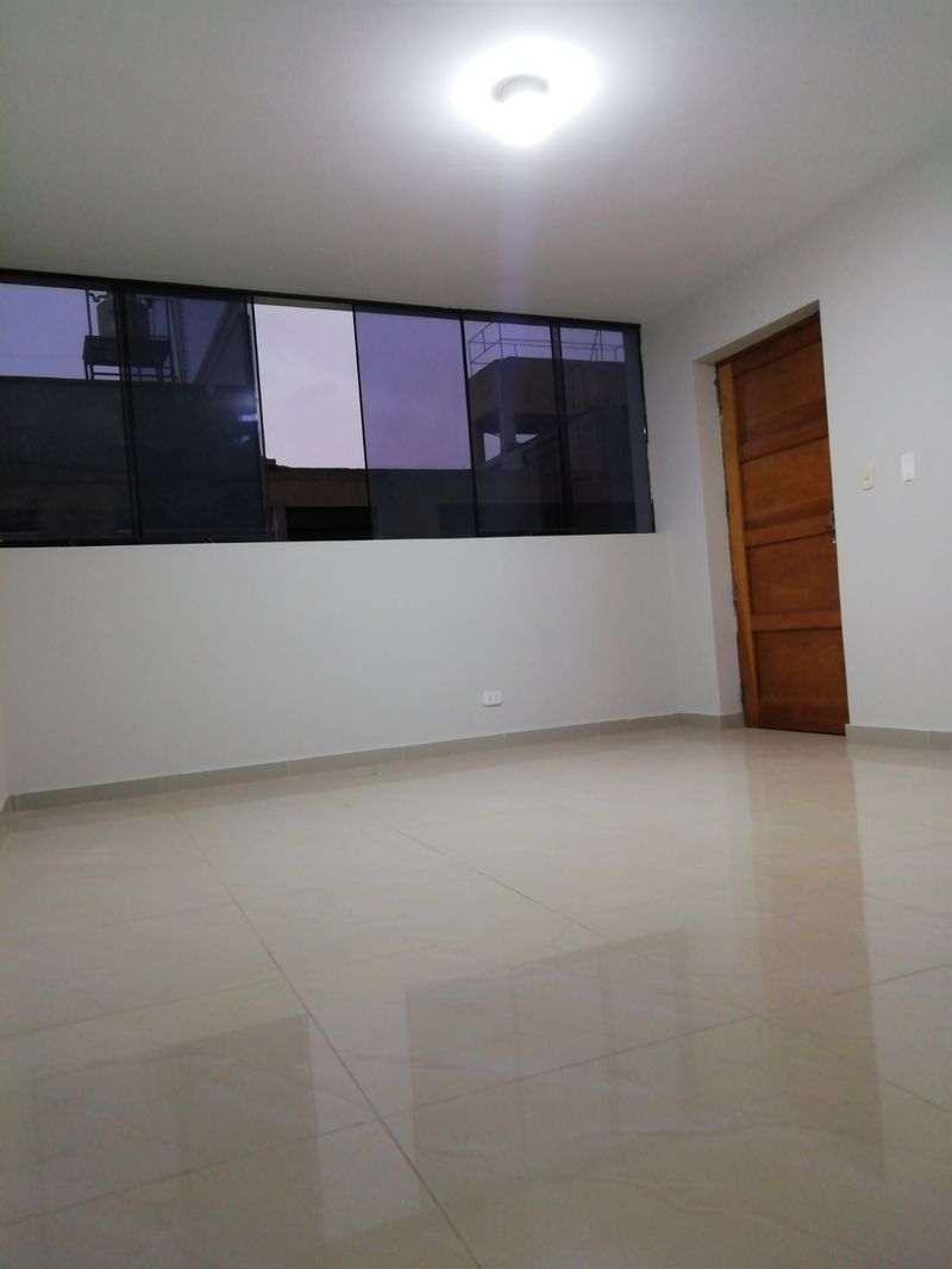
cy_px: 634
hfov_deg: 53.1
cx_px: 476
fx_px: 953
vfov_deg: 67.3
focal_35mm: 26
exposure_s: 1/30
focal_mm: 3.21
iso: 320
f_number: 2.2
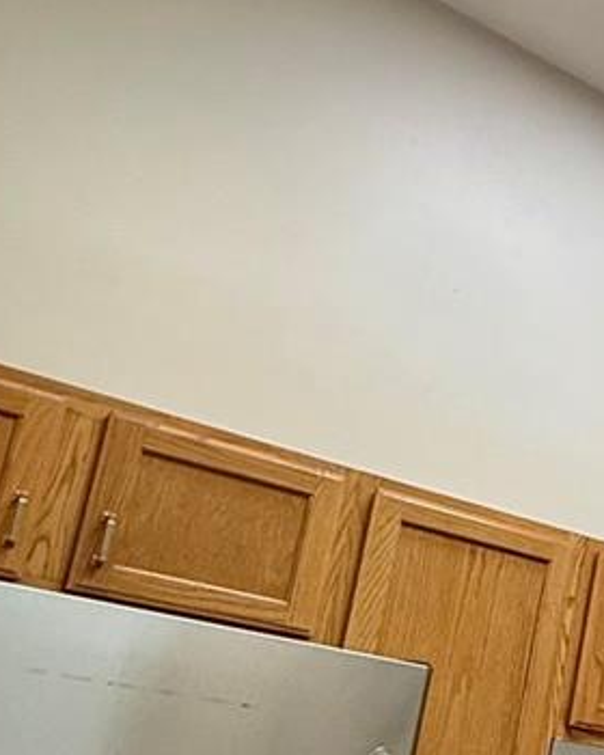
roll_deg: -3.7
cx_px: 1212
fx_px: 1341
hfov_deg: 17.7
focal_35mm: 60
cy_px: 669
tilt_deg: +13.4
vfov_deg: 30.2
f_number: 2.2
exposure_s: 1/120
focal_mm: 2.22
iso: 200
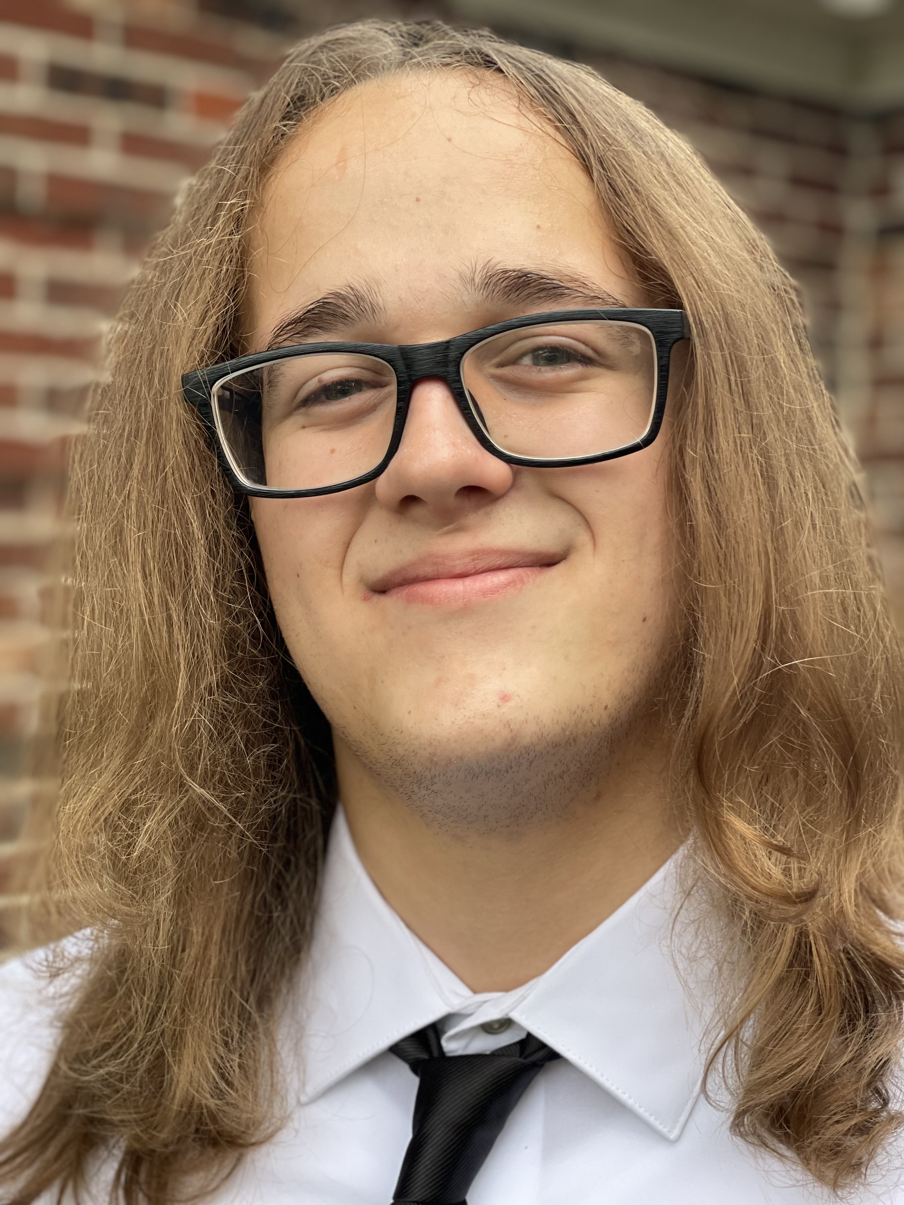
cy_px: 602
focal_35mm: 52
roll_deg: -0.5
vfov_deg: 36.8
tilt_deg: -0.5
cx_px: 452
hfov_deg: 28.0
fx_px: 1811
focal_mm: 6
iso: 80
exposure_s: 1/122
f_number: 2
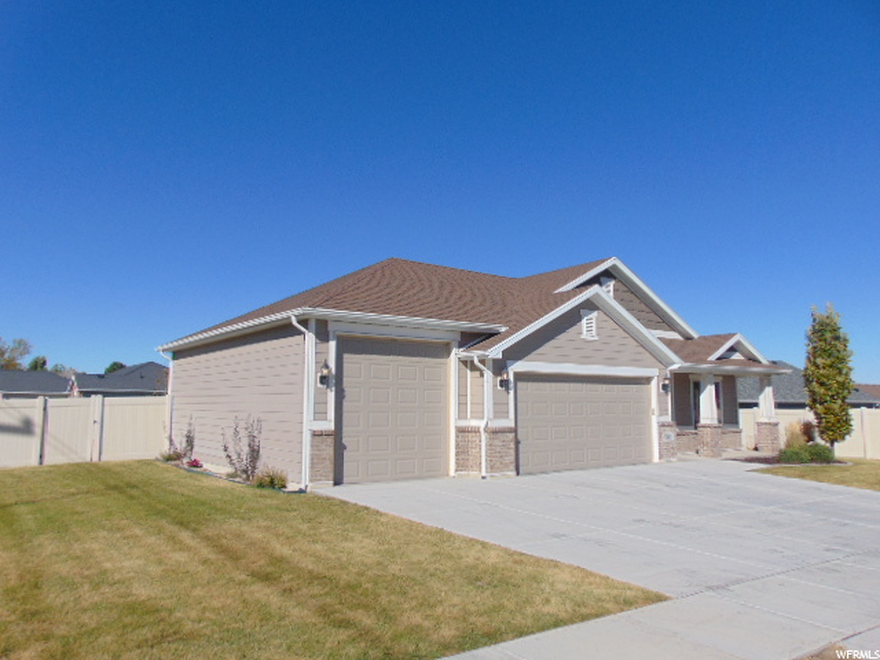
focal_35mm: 25
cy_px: 330
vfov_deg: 54.9
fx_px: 636
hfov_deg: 69.4
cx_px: 440
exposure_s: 1/400
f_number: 7.7
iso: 80
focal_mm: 4.5
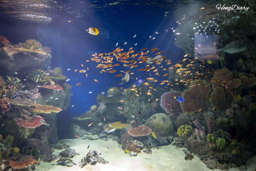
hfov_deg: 60.3
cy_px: 86
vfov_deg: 42.3
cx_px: 128
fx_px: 220
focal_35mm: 31
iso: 4000
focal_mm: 31
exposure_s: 1/160
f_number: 4.5
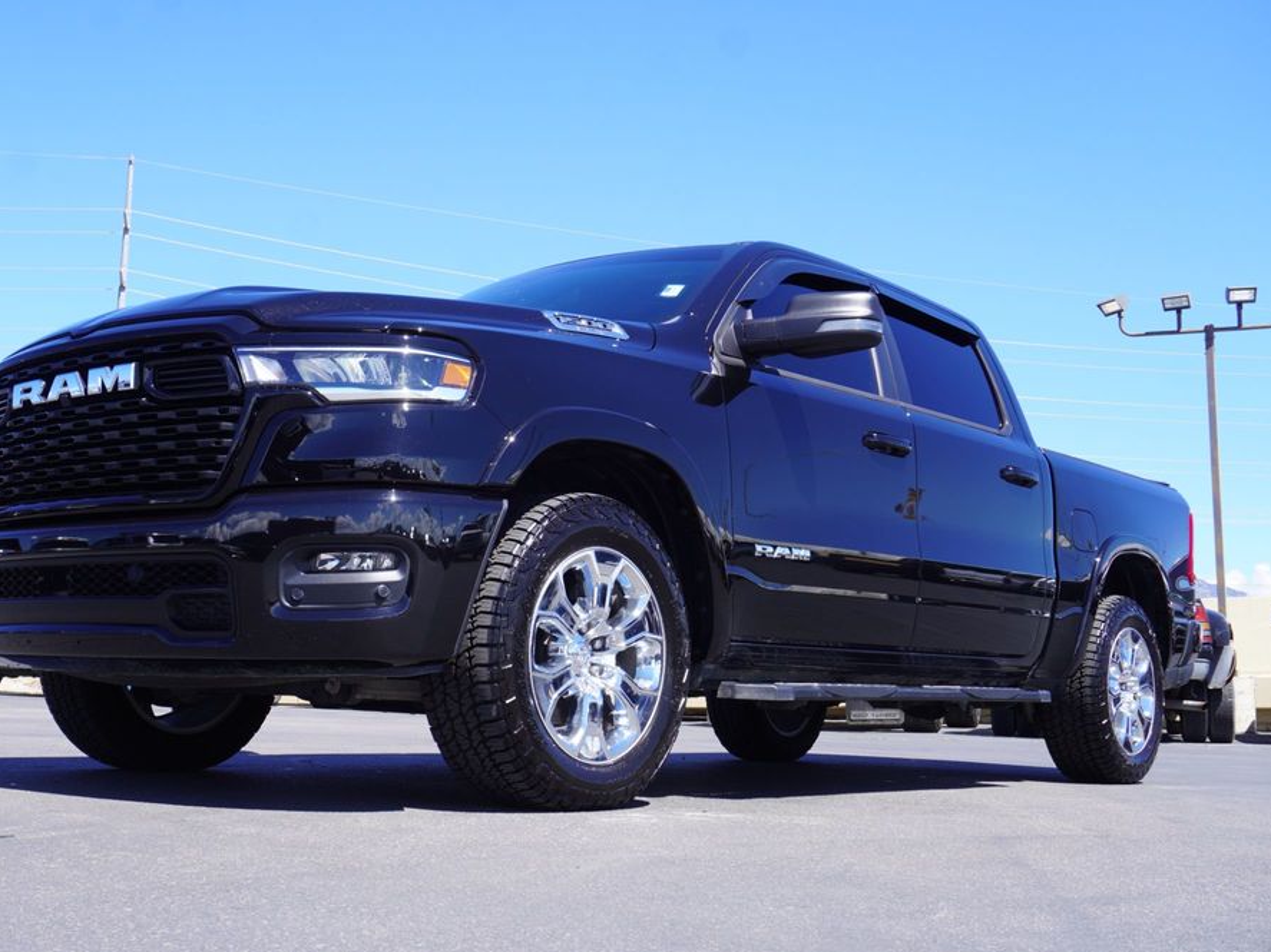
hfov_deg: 46.7
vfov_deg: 36.0
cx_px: 547
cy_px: 478
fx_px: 1468
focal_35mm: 40
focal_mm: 24
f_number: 8
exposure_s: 1/100
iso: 100
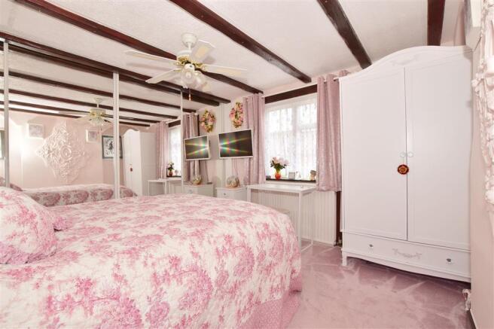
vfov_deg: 77.3
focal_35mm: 15
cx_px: 247
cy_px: 164
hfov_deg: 100.4
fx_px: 206
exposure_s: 1/60
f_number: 16
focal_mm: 10
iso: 500
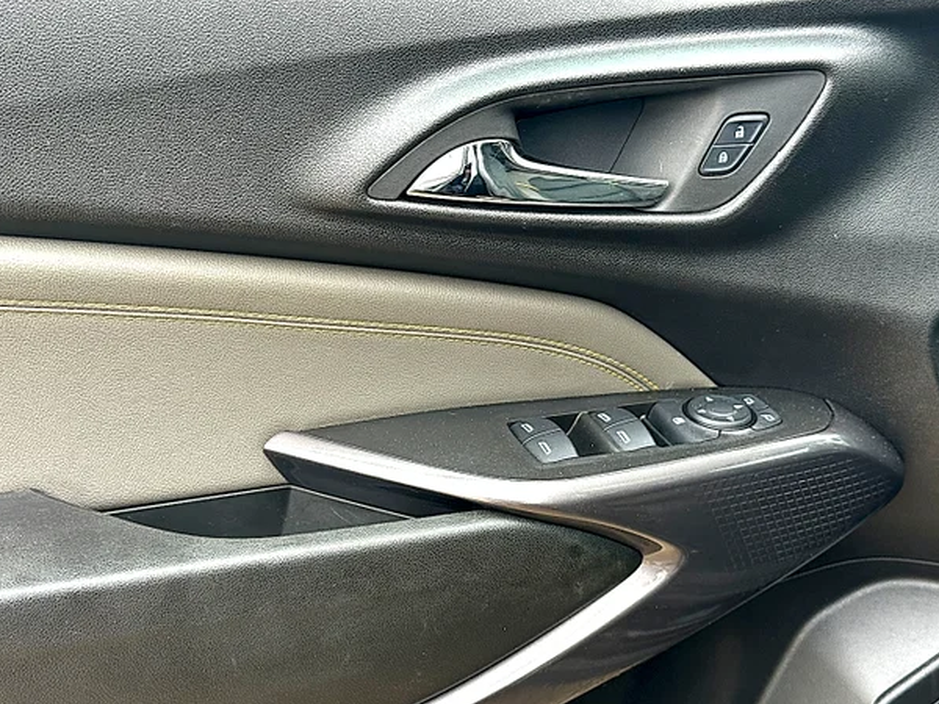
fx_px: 1519
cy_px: 389
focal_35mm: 56
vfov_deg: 26.1
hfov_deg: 34.3
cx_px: 462
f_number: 1.78
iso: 64
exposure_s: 1/171
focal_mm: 6.86
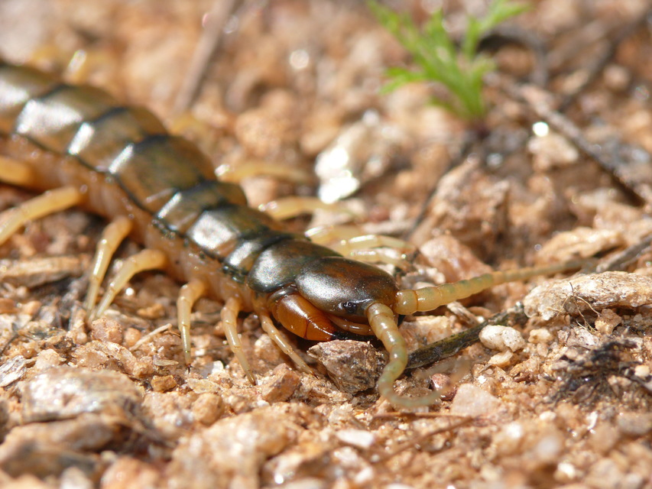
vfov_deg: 3.5
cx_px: 326
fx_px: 7912
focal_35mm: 420
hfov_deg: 4.7
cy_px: 244
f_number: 6.3
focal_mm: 88.8
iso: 100
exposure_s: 1/500
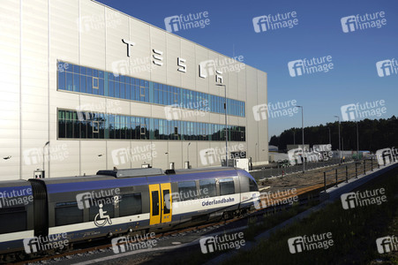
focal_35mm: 36
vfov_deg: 36.8
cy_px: 132
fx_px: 398
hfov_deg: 53.2
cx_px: 199
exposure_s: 1/640
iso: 100
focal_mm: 36
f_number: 8
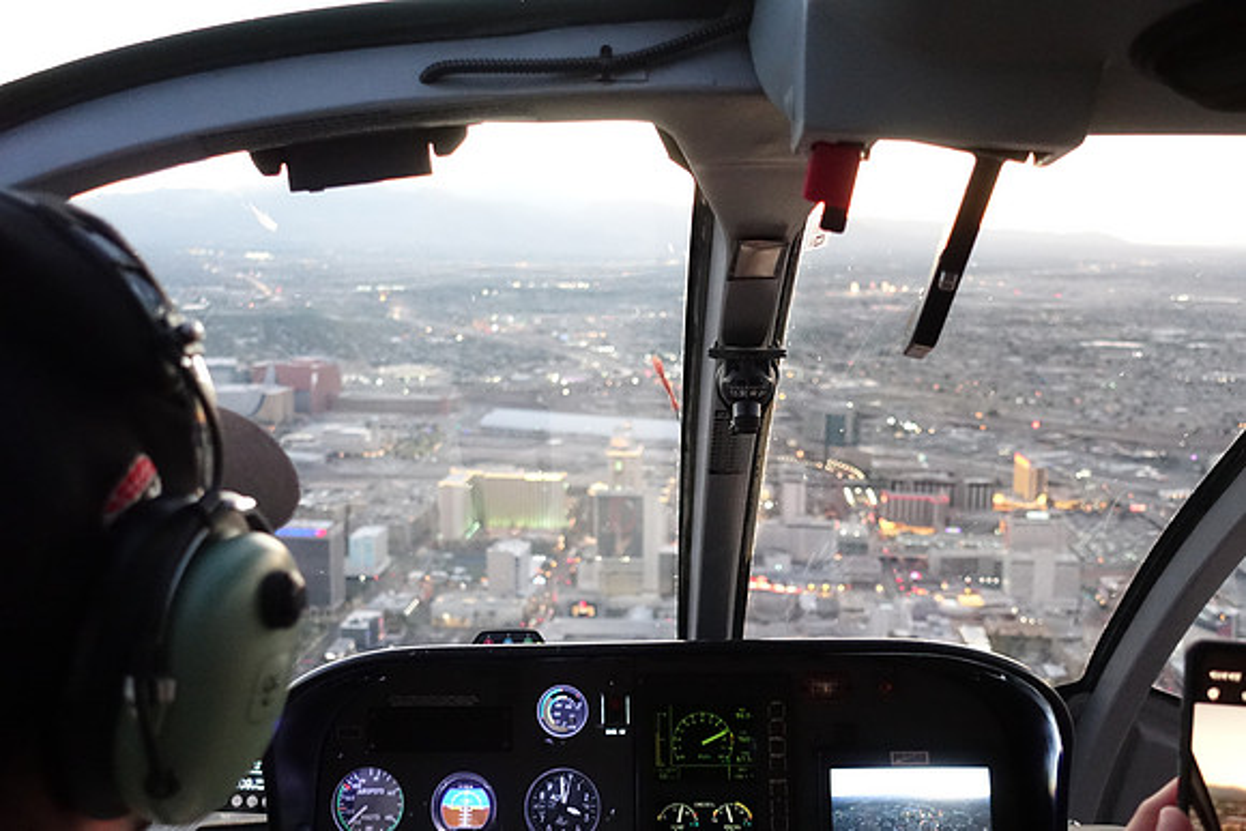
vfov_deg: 35.1
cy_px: 416
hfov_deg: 50.7
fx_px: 1315
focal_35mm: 38
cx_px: 623
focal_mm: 13.92
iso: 3200
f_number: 2.8
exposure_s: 1/100
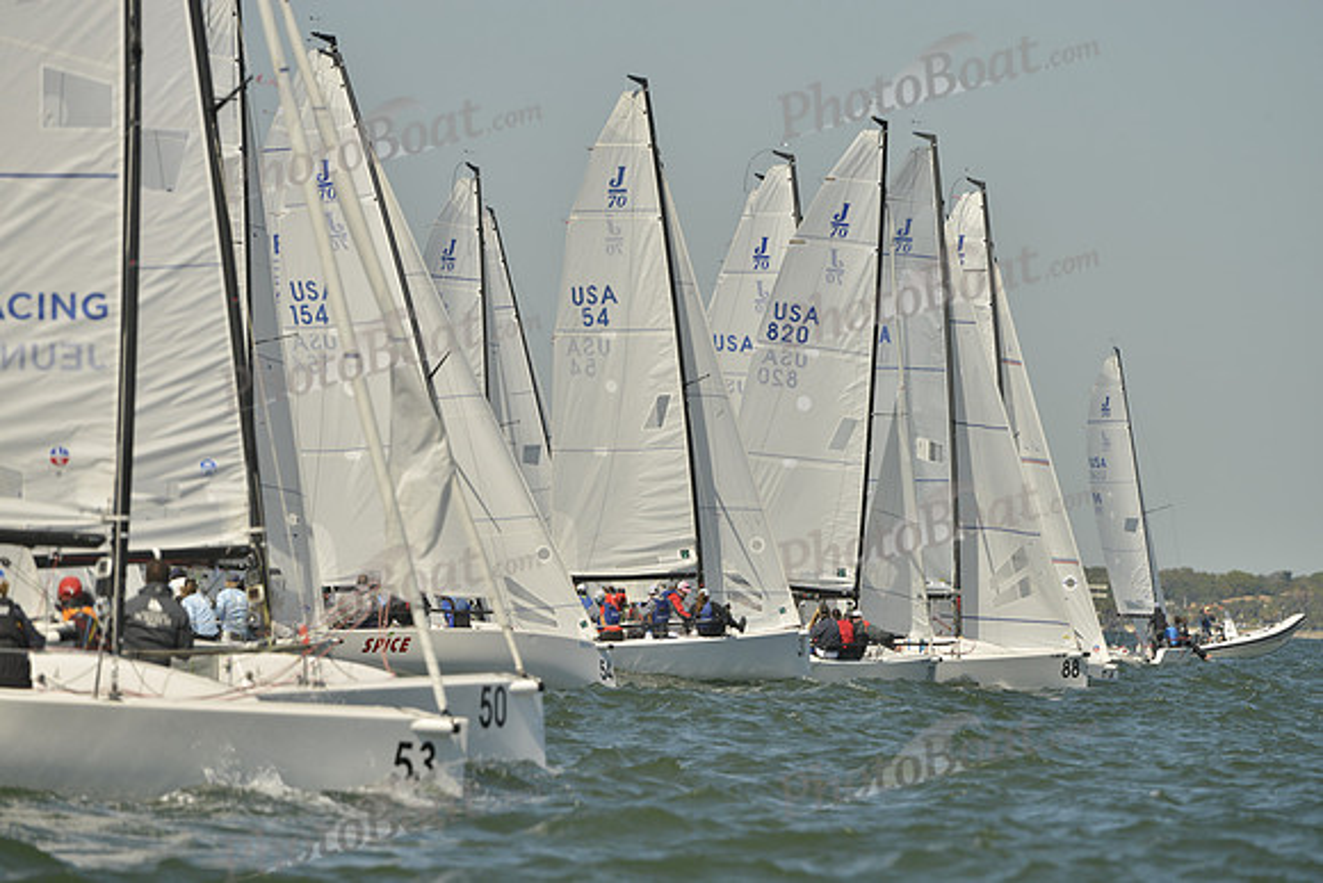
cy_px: 442
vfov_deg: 3.4
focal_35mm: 400
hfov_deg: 5.2
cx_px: 662
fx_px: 14703
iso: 280
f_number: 8
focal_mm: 400
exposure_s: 1/1250
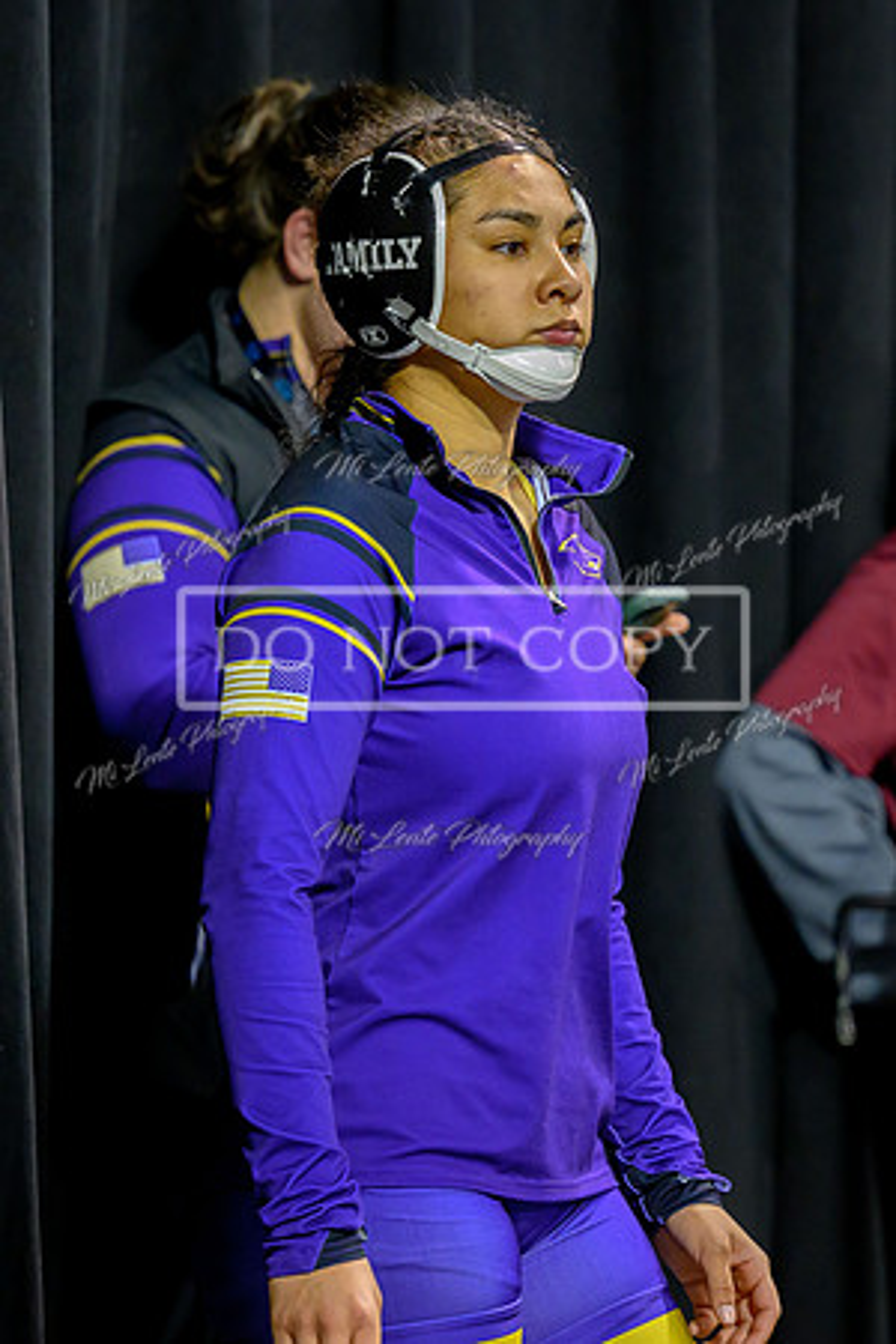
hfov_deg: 5.8
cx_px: 468
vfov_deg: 8.7
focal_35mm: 237
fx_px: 8865
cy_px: 604
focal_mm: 135
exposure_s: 1/400
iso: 3200
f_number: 2.8
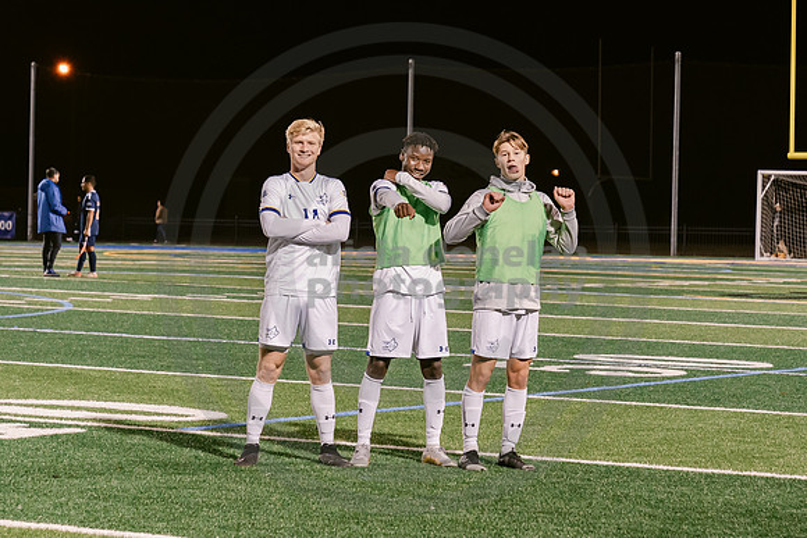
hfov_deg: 15.5
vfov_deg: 10.4
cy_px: 258
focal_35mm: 132
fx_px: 2967
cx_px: 432
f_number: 4.5
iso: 2500
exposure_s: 1/200
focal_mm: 70
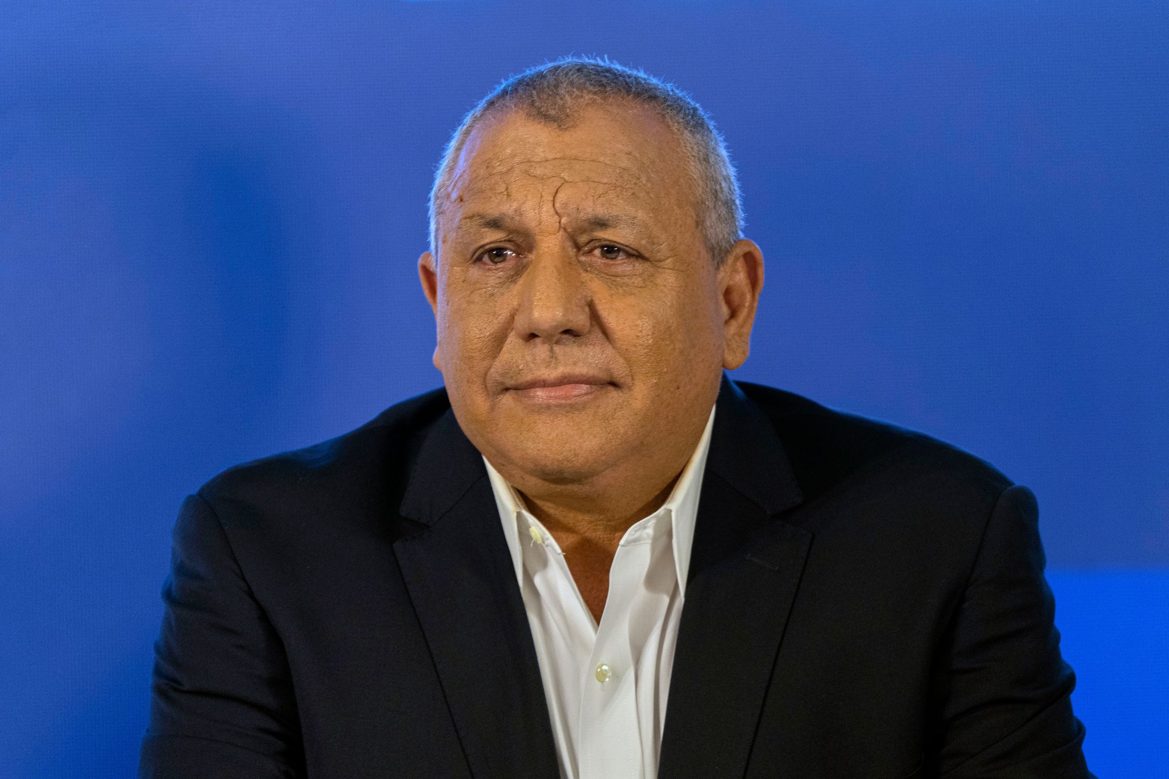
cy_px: 390
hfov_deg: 10.3
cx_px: 584
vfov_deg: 6.9
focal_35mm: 200
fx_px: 6493
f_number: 4
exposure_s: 1/125
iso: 2000
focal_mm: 200
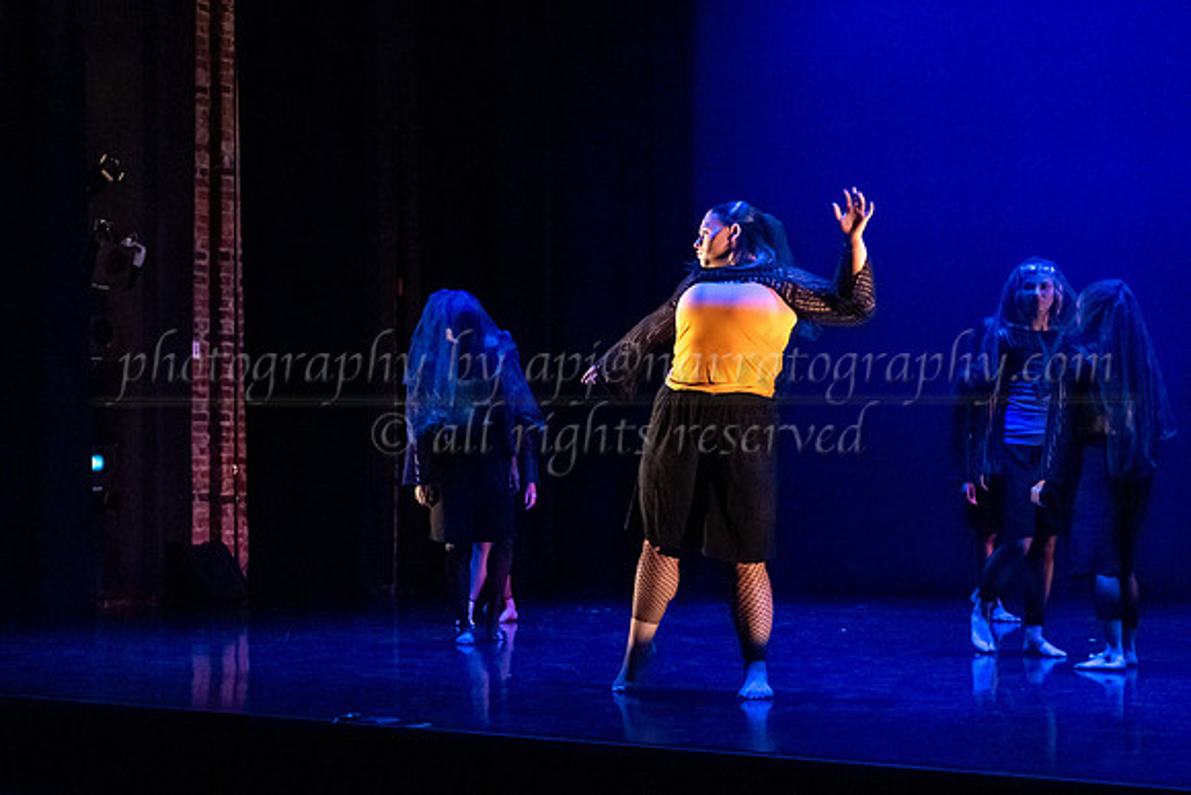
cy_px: 413
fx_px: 2084
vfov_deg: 21.6
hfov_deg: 31.3
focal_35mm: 63
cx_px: 300
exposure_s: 1/250
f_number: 2.8
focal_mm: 42
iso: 4000
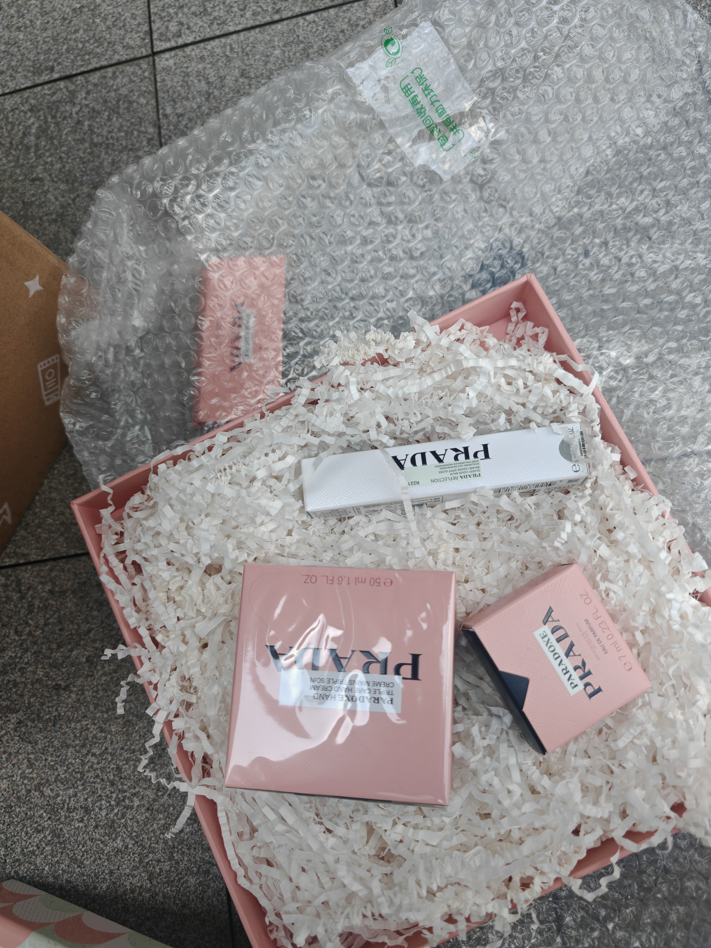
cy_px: 474
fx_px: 739
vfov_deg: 65.3
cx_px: 356
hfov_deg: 51.4
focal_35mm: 27
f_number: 1.6
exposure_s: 1/790
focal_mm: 7.62
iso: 50
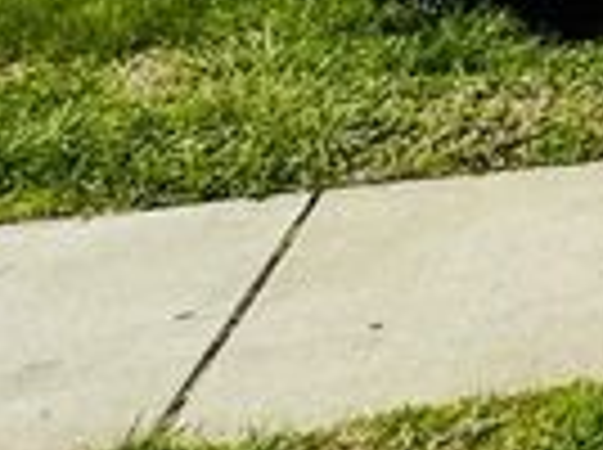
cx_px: 1786
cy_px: -756
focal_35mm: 107
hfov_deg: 11.4
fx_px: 1861
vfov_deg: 10.8
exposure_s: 1/2053
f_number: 2.2
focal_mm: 2.22
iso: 40
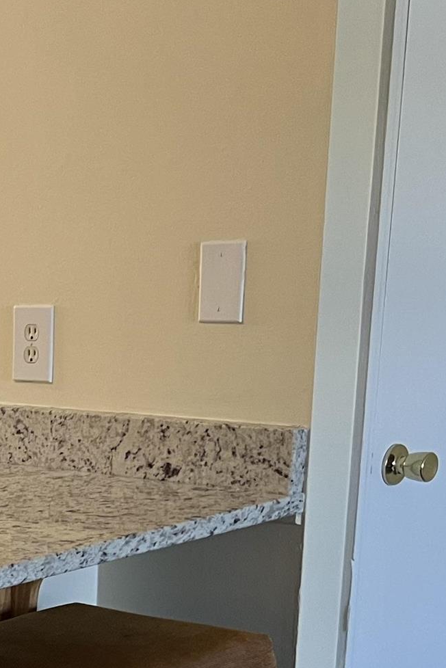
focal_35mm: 85
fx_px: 1578
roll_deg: +4.0
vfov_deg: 22.7
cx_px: -409
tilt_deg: -17.7
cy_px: 706
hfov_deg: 13.9
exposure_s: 1/60
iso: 125
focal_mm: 5.7
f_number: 1.5
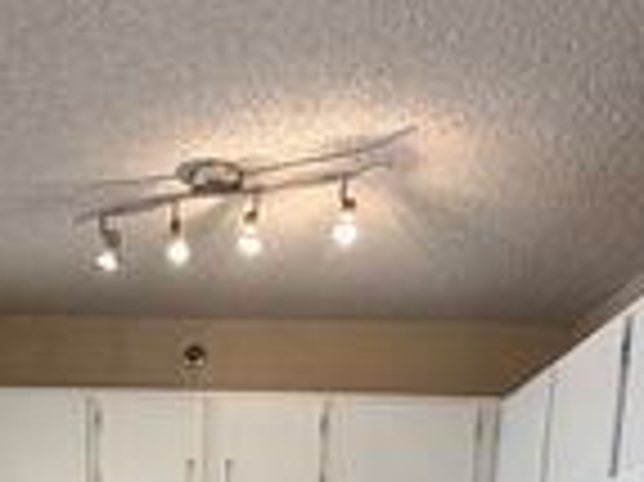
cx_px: 185
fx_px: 911
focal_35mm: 49
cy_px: 800
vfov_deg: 22.1
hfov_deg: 38.2
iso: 125
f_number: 2.2
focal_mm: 2.22
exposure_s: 1/120
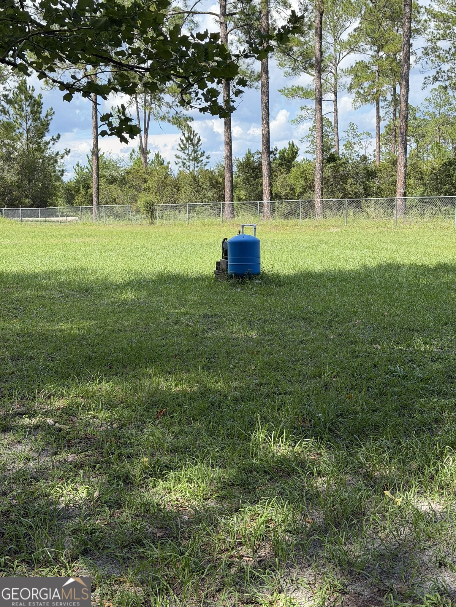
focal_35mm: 48
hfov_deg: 30.3
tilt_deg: -5.8
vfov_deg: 39.7
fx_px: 843
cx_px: 228
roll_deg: +3.5
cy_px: 304
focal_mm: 6.76
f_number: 1.78
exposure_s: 1/2208
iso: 80
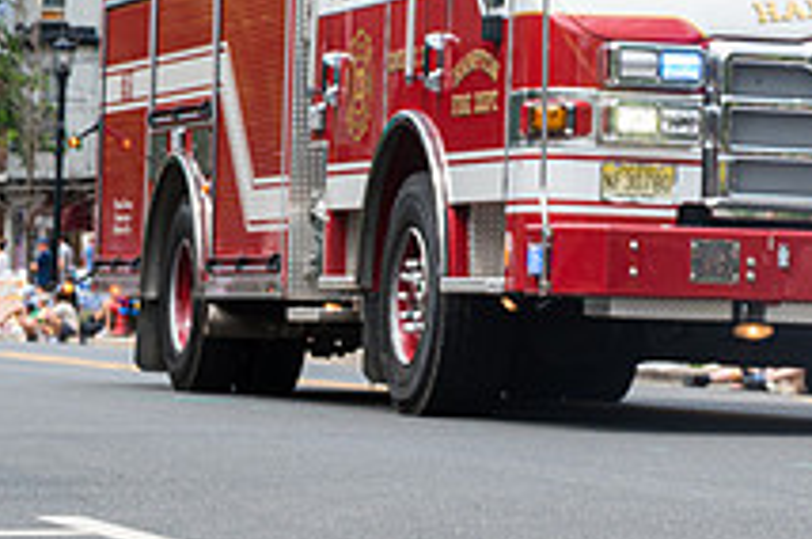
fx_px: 4279
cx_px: 877
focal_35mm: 190
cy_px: 84
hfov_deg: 10.7
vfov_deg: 7.2
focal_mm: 70
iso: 100
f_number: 10
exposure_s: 1/100
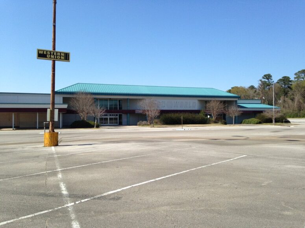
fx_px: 291
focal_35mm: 33
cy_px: 114
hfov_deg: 55.4
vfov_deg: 42.9
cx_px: 152
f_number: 2.4
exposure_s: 1/1427
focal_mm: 4.13
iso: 50
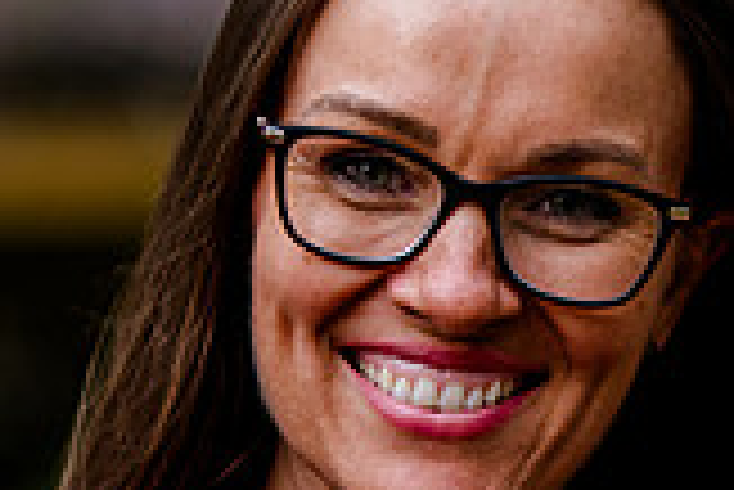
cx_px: 732
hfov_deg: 4.9
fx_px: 8571
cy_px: 368
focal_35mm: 420
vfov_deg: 3.3
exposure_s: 1/400
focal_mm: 105
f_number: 2
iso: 200
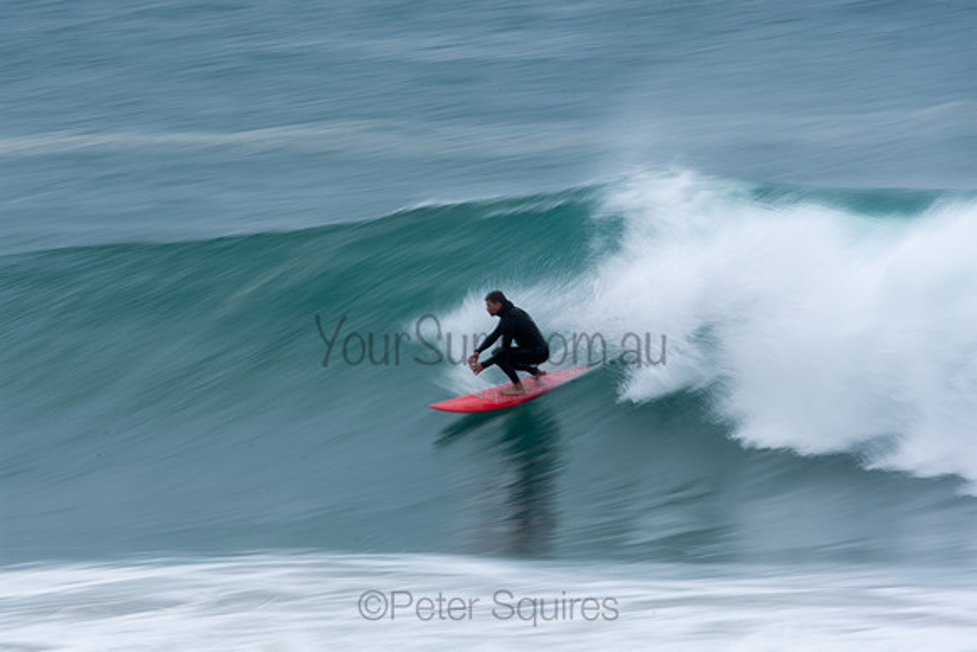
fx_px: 20358
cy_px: 326
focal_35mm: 750
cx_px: 488
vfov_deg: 1.8
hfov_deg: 2.7
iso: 100
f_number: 25
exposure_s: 1/20
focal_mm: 500
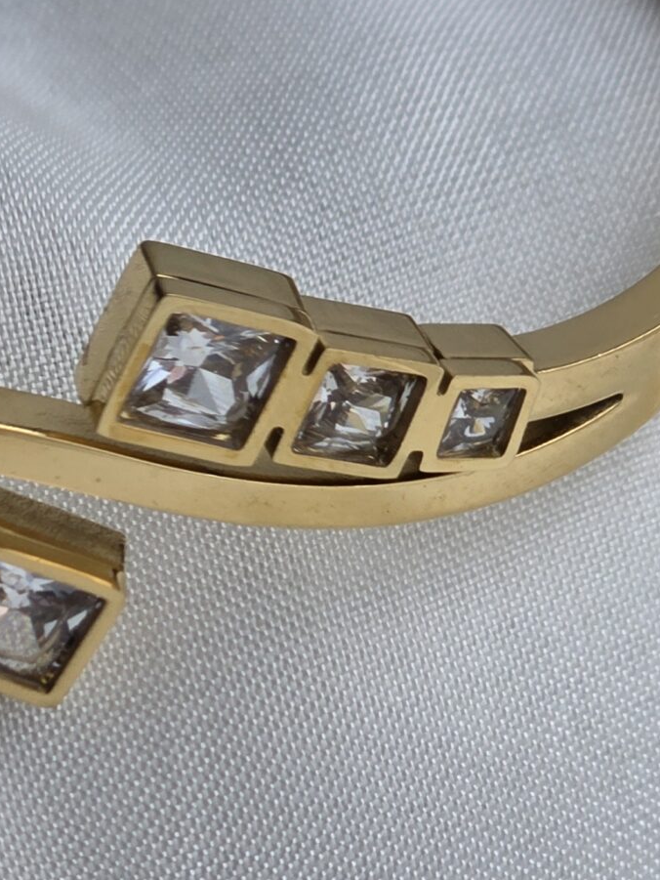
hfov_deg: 7.6
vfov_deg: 10.1
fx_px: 4981
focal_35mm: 196
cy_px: 663
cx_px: 131
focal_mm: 7.9
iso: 50
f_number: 2.4
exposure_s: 1/2134
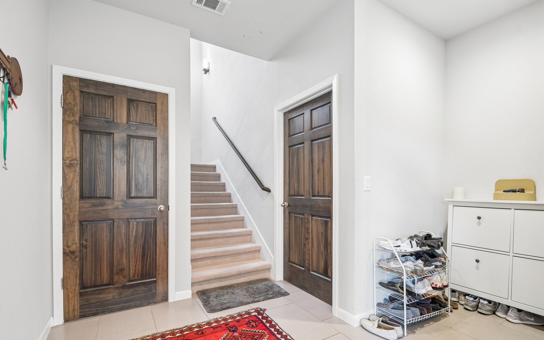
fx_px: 237
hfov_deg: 97.8
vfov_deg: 71.2
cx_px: 273
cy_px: 182
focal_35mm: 16
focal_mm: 10
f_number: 8
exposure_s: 1/2.5
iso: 400
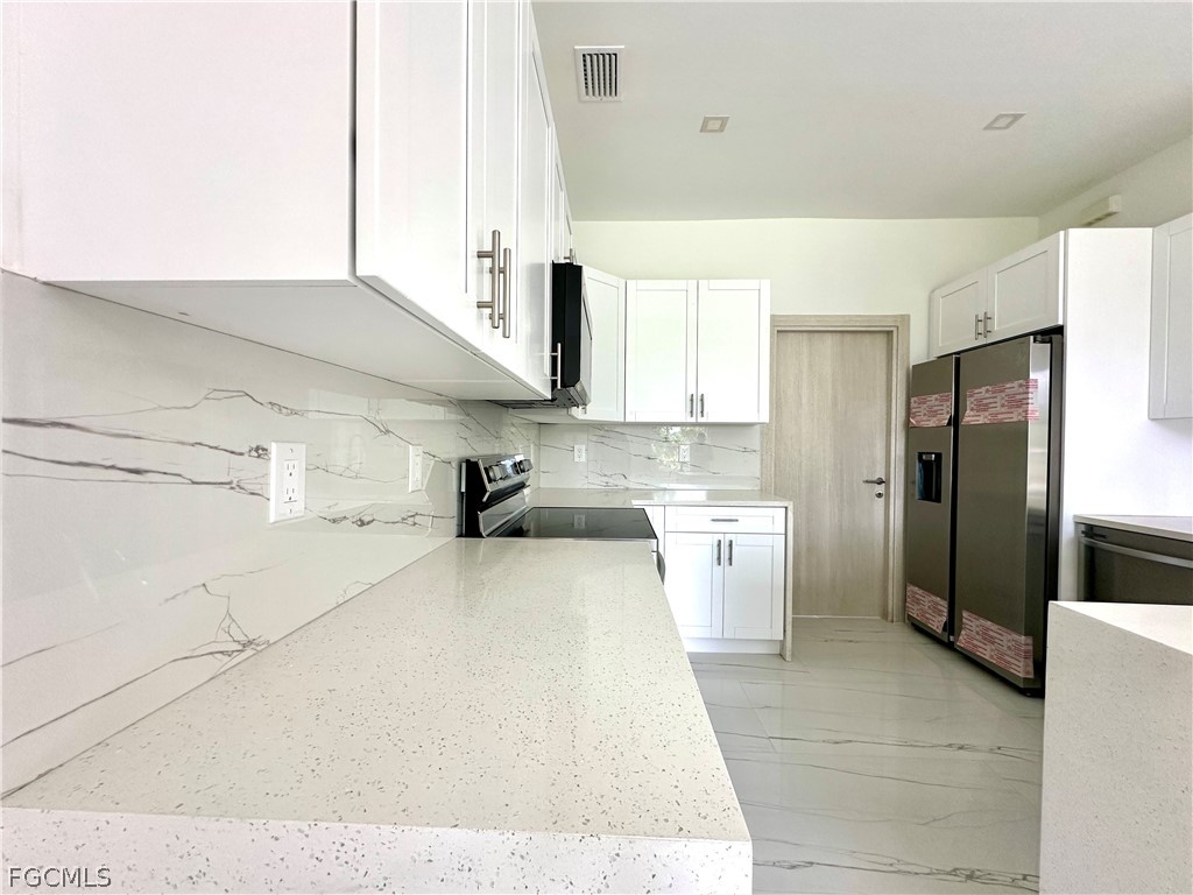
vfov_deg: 85.7
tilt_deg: -0.4
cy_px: 448
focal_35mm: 14
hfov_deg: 102.1
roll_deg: -0.6
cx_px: 596
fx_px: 482
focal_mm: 2.22
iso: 160
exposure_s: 1/120
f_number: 2.2
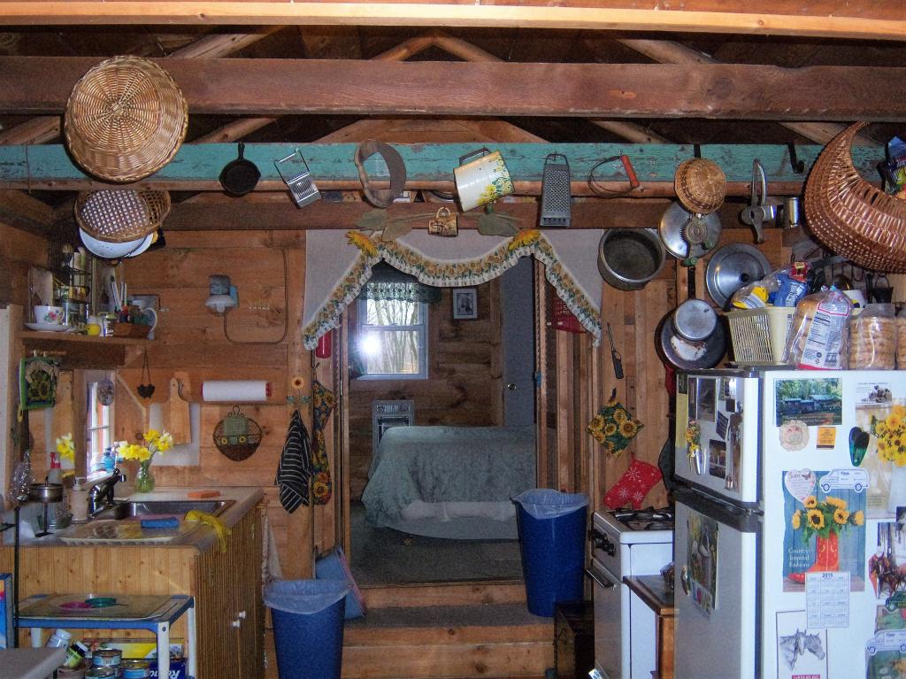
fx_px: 942
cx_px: 453
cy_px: 340
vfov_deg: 39.6
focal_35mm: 36
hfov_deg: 51.4
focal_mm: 7.5
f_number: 2.8
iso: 160
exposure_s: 1/60
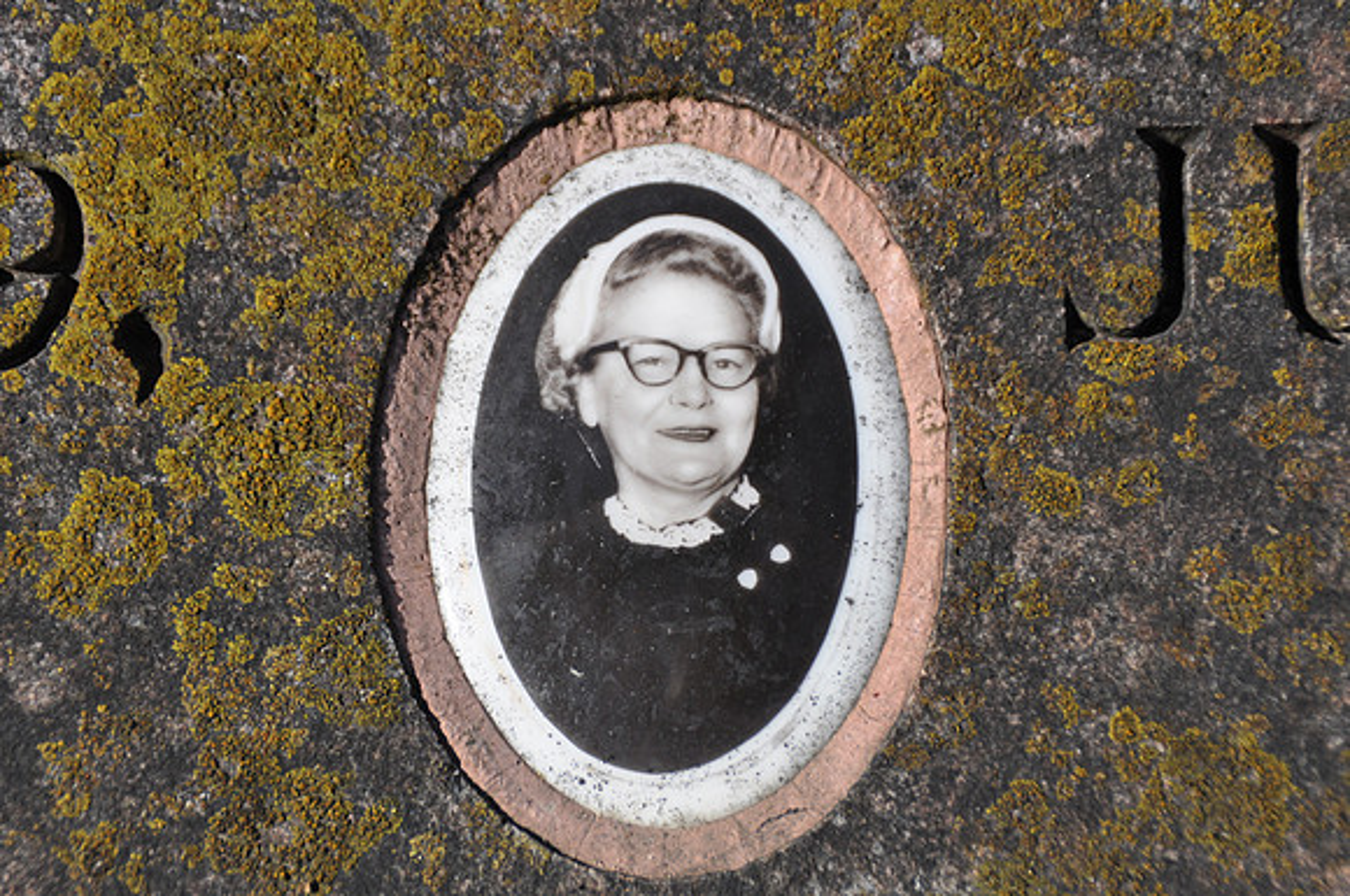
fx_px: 5336
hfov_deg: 14.4
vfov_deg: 9.6
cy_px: 448
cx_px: 675
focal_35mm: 142
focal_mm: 95
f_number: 7.1
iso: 200
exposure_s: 1/800
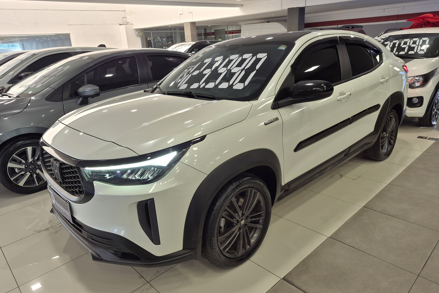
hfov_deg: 73.7
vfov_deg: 53.1
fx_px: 293
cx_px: 219
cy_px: 140
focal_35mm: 24
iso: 50
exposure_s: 1/120
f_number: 1.8
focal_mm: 5.4
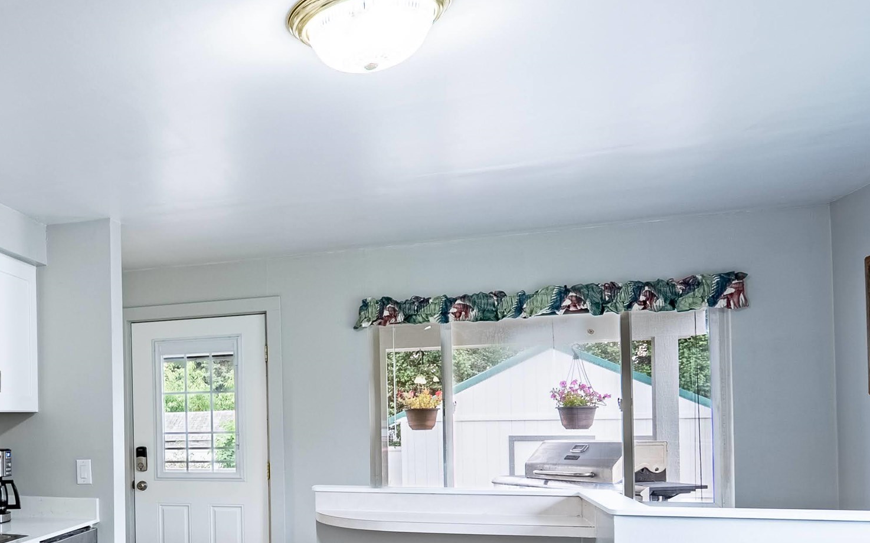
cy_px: 423
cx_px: 4
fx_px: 806
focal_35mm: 34
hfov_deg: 47.3
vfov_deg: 36.2
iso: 400
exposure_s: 1/250
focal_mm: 16
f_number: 8
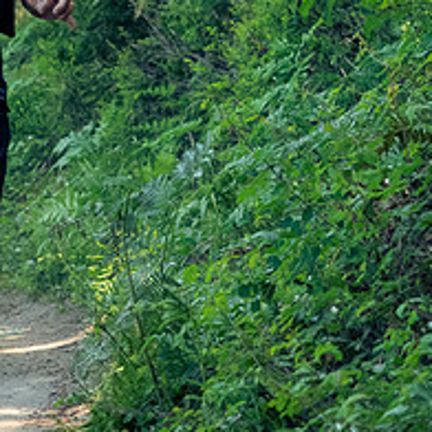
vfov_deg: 8.3
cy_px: -28
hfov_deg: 8.3
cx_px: -121
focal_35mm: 209
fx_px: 2951
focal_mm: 40
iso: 2500
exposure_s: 1/1000
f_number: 2.8
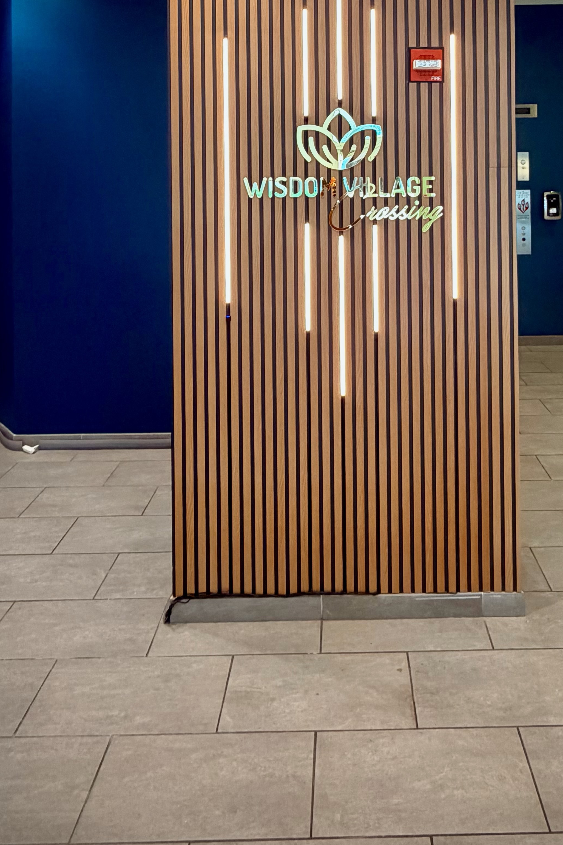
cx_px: 349
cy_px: 178
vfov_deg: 62.2
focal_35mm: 27
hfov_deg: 47.5
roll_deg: +0.6
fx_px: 633
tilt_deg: -0.2
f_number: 2.2
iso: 160
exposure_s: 1/60
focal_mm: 2.22
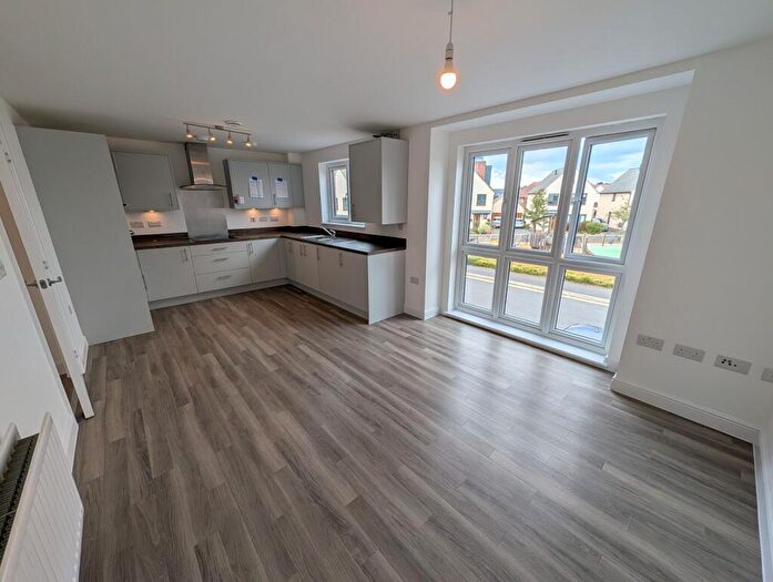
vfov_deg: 94.7
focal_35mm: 12
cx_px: 386
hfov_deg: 110.4
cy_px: 291
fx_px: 268
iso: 55
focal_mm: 2.02
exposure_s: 1/900
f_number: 1.7
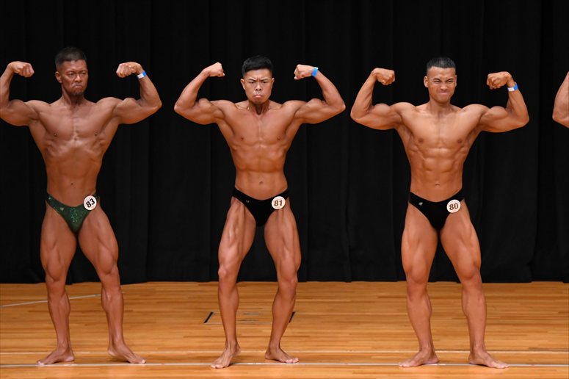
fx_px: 4502
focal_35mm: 285
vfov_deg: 4.8
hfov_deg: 7.2
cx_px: 284
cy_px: 190
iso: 3200
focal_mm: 190
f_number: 5.6
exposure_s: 1/400
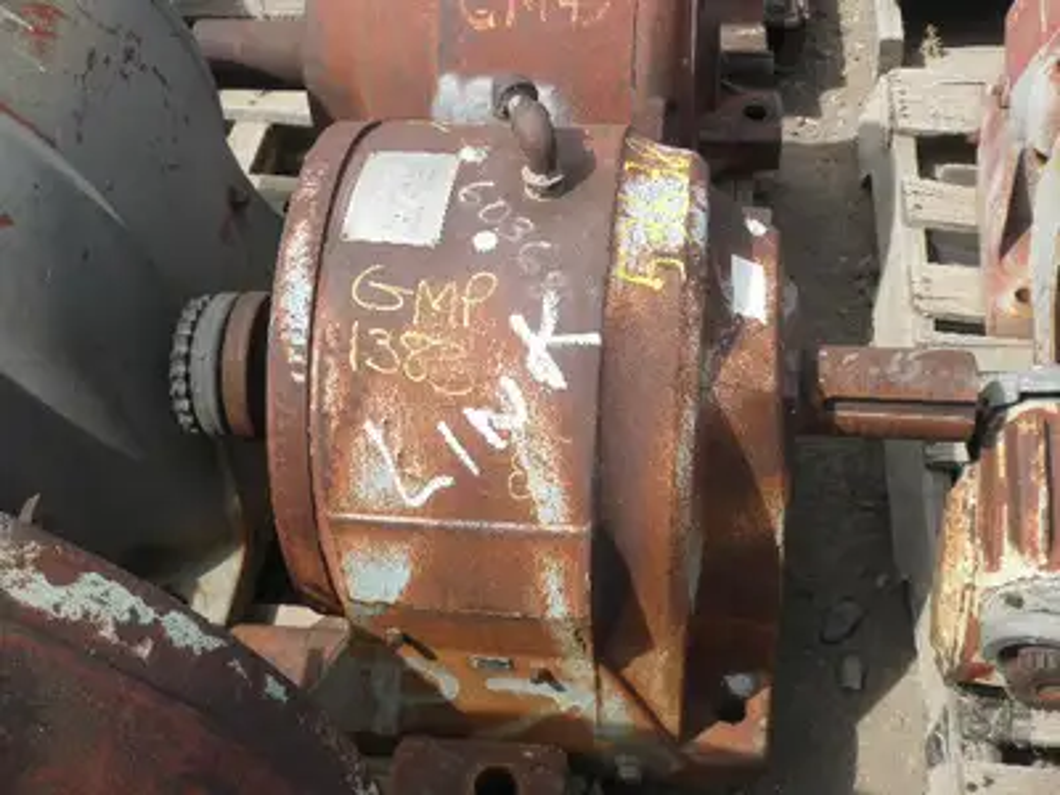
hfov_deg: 42.9
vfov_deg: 32.9
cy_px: 398
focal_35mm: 44
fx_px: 1347
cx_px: 530
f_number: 3.4
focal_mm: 7.9
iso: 64
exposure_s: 1/400
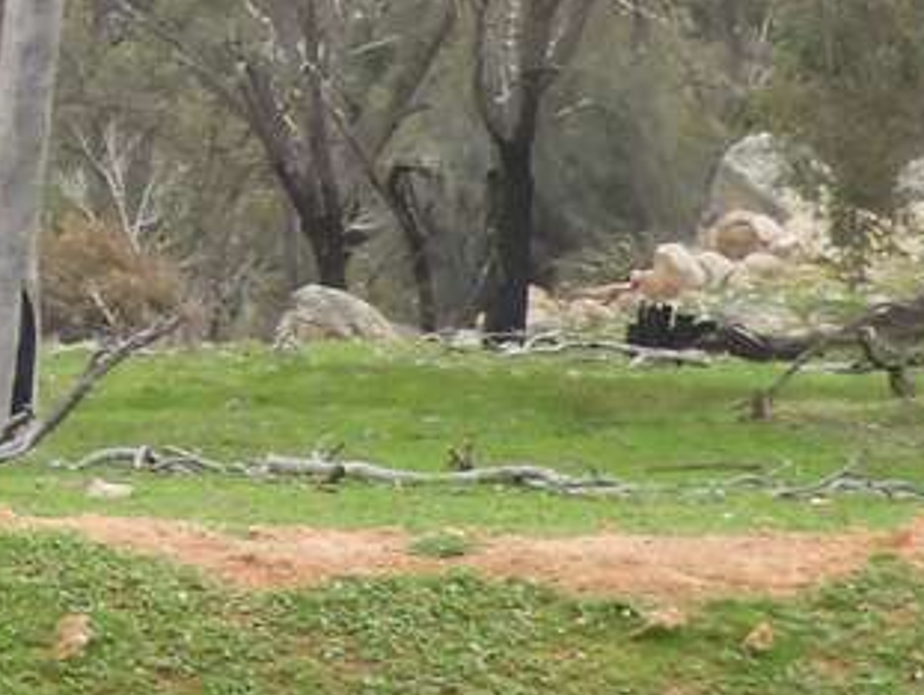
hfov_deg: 3.7
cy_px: -149
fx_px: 14003
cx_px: -1414
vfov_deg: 2.8
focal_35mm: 524
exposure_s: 1/125
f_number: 4.5
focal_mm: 15.2
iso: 100
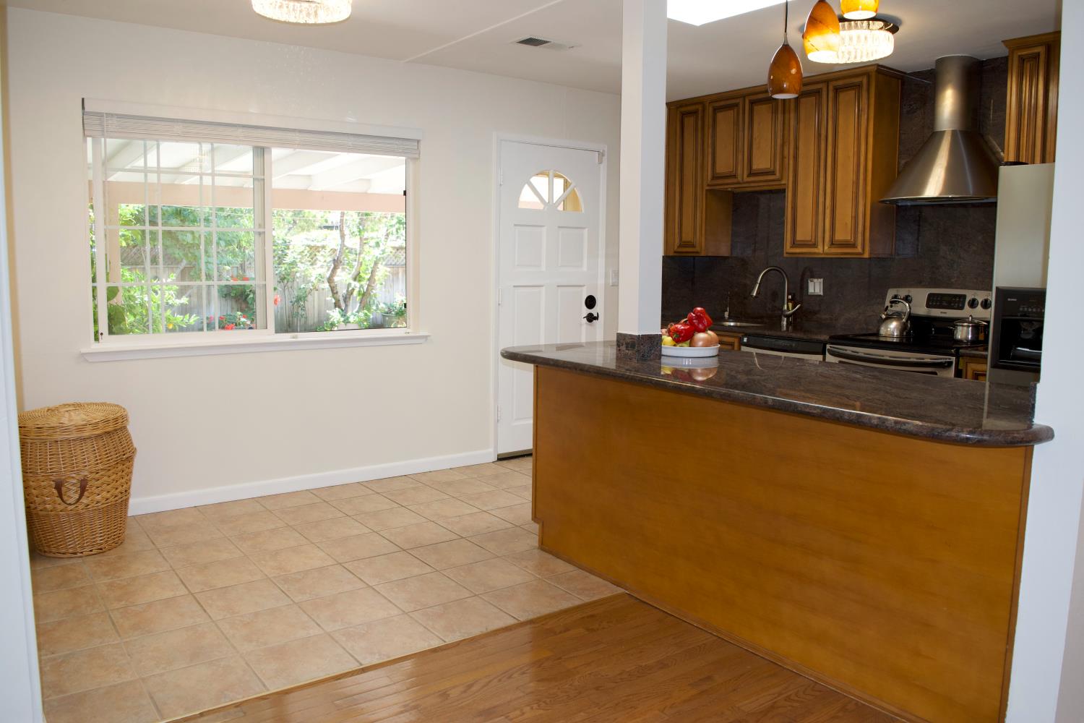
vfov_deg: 47.9
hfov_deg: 67.4
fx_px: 813
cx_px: 542
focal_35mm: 27
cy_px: 362
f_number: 5.6
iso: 720
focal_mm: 18
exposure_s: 1/125
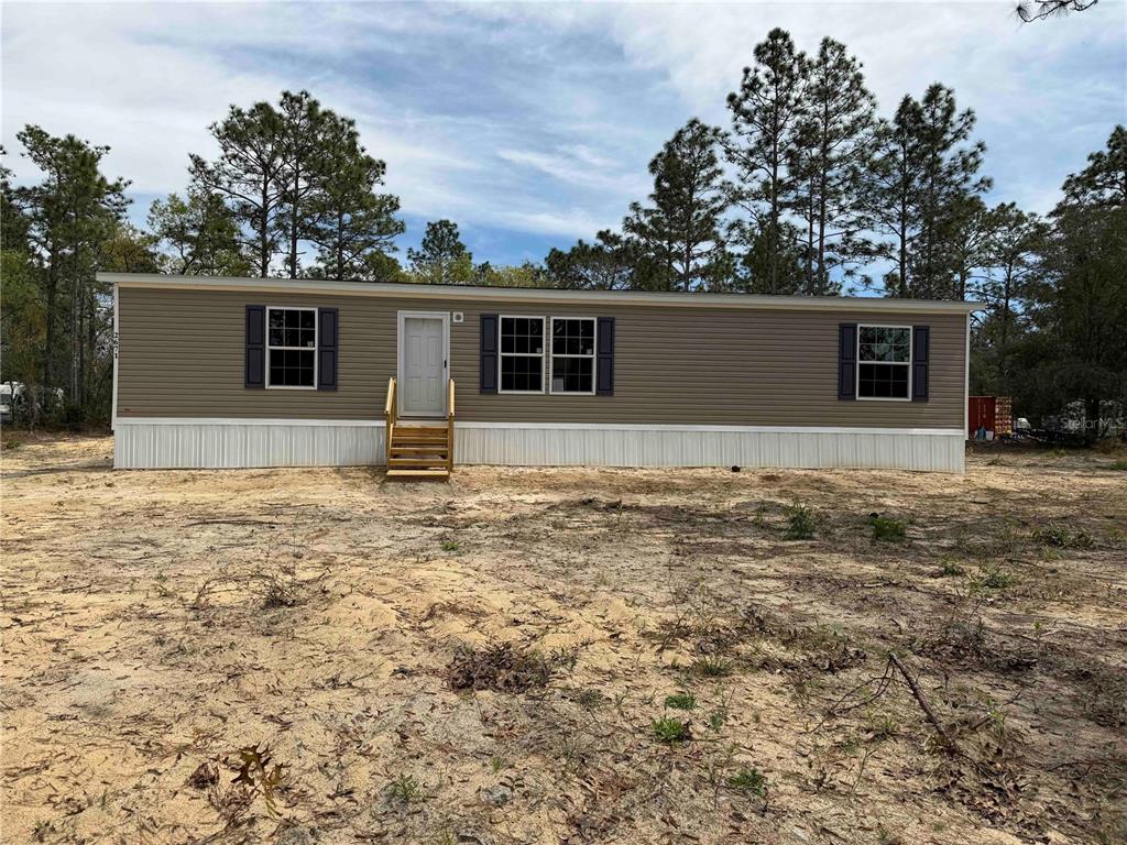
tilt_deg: -0.2
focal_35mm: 24
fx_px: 781
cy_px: 422
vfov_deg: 56.8
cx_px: 564
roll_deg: -0.8
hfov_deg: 71.6
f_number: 1.78
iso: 80
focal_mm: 6.76
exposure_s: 1/6711
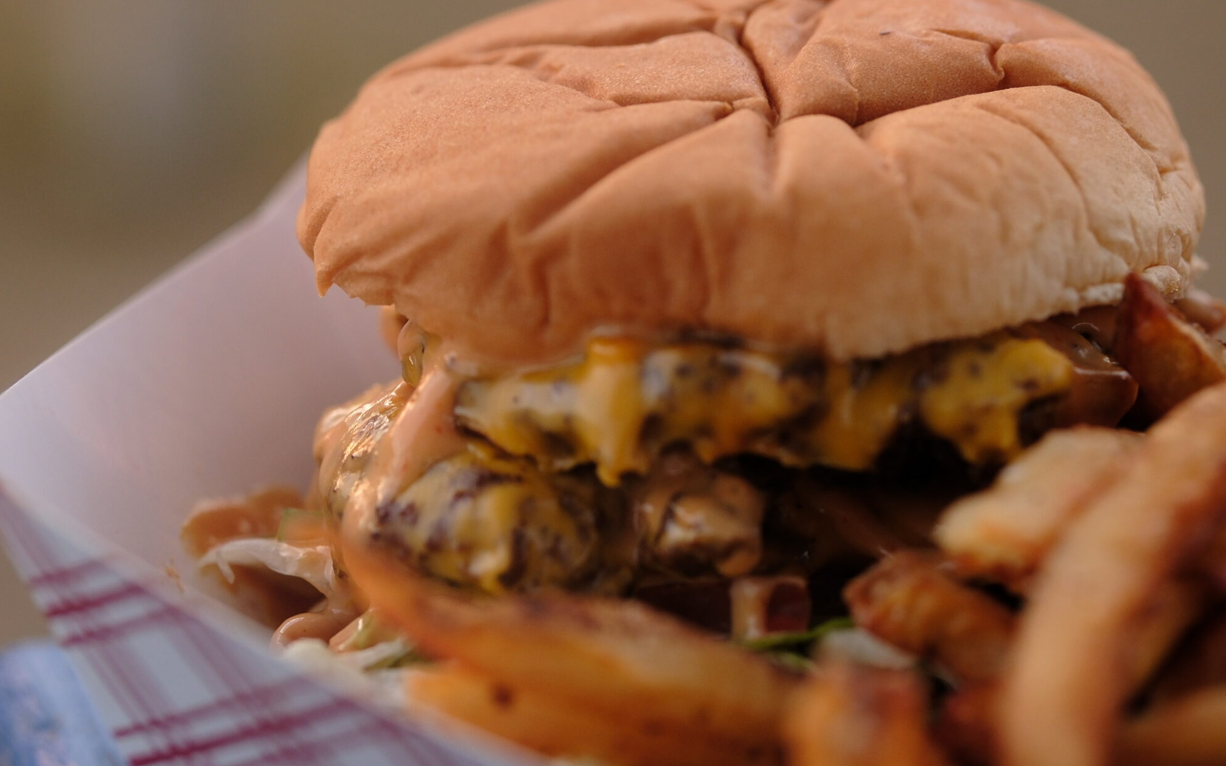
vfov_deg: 11.8
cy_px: 499
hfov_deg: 18.8
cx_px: 569
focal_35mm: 111
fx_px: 3708
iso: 640
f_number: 2.8
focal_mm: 56
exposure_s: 1/160
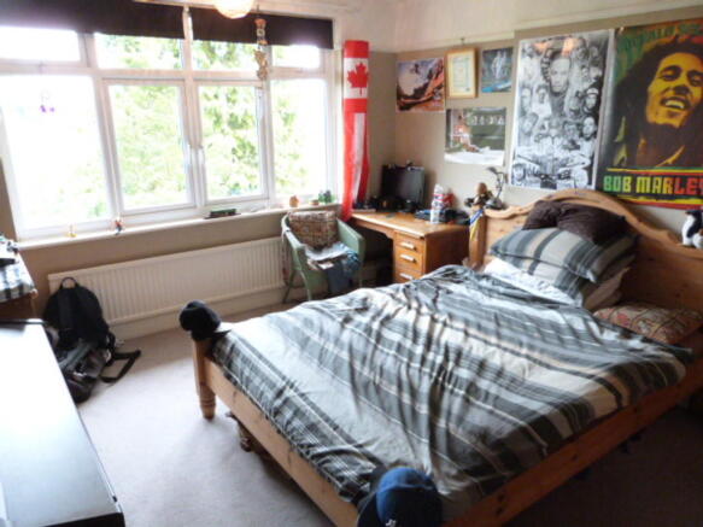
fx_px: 508
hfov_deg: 69.4
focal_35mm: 25
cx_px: 352
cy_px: 264
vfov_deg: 54.9
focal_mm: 4.5
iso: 800
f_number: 2.8
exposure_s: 1/125
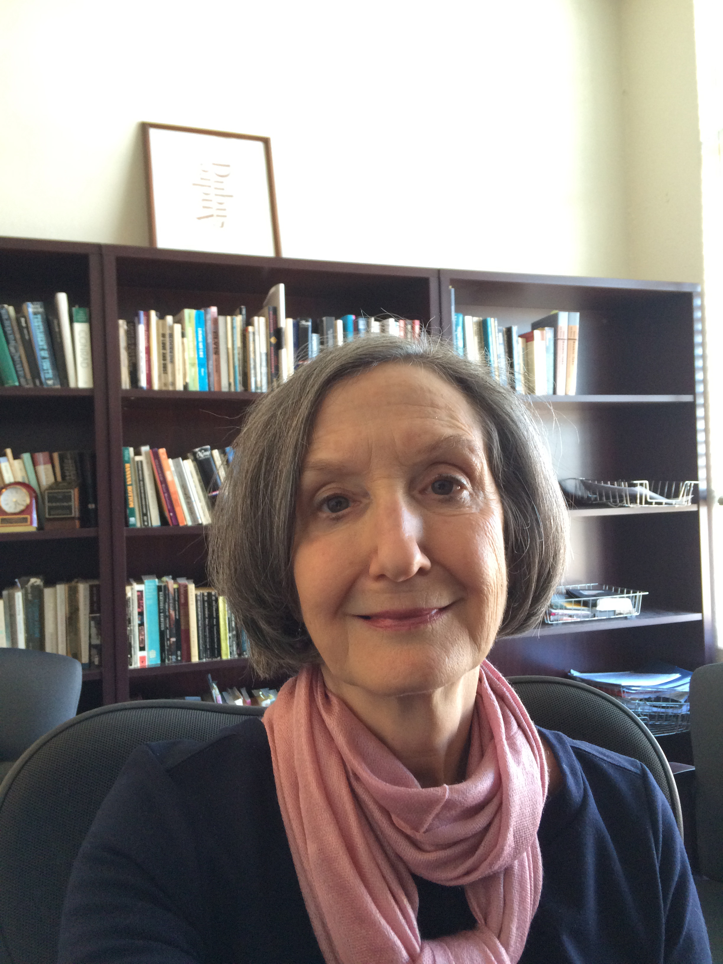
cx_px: 362
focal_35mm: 29
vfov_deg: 61.7
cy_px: 482
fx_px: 808
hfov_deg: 48.2
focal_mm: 4.15
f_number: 2.2
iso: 125
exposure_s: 1/30
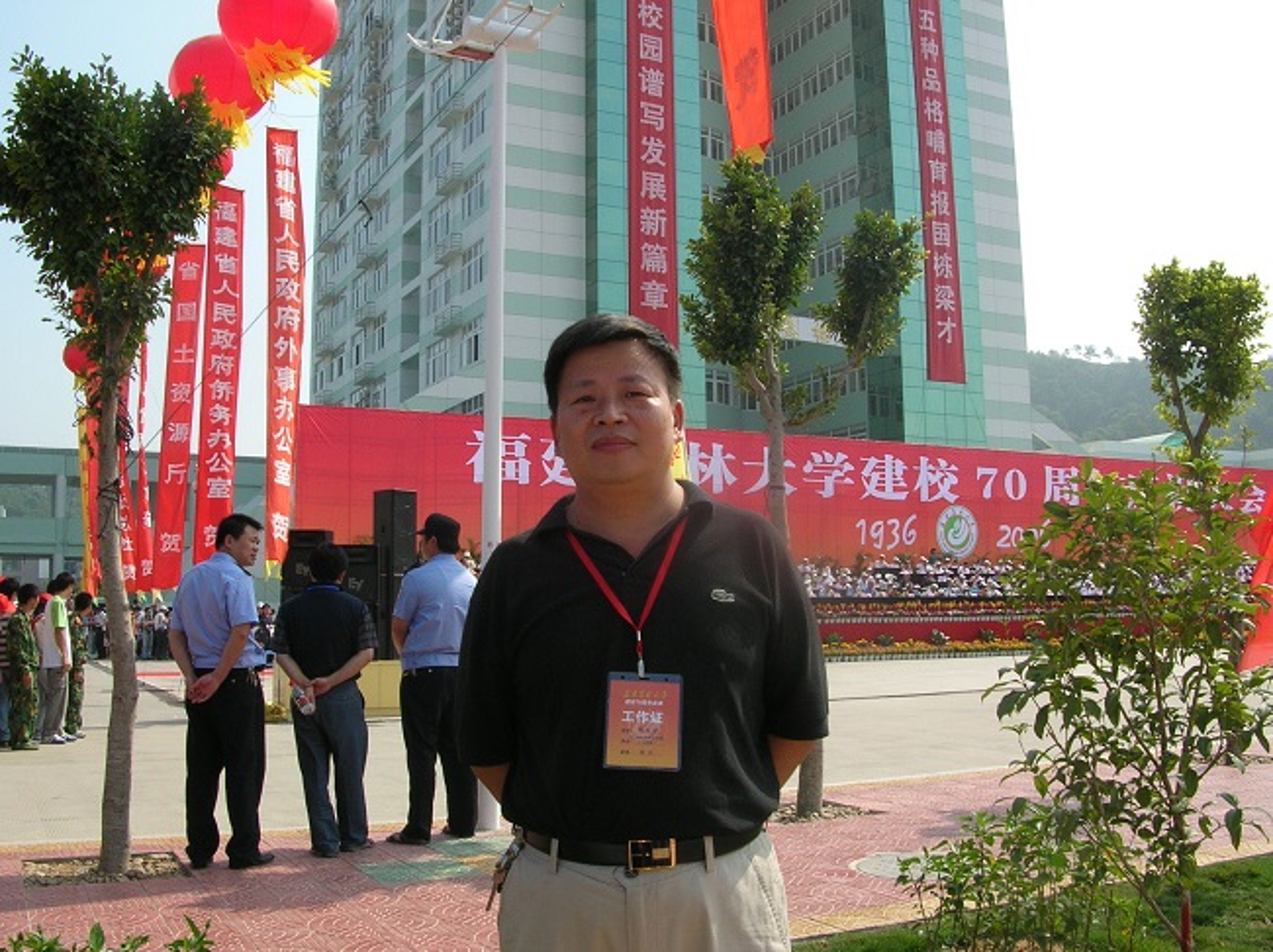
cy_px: 476
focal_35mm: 35
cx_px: 636
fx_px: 1286
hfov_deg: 52.7
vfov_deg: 40.6
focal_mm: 5.8
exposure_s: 1/267
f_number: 5.6
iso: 50
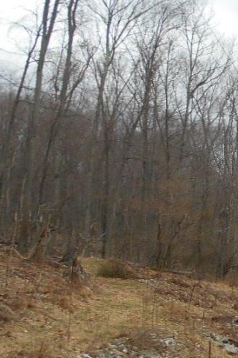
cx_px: 397
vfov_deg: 25.1
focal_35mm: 80
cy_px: 259
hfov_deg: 15.2
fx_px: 794
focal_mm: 4.6
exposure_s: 1/500
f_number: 3.2
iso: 80
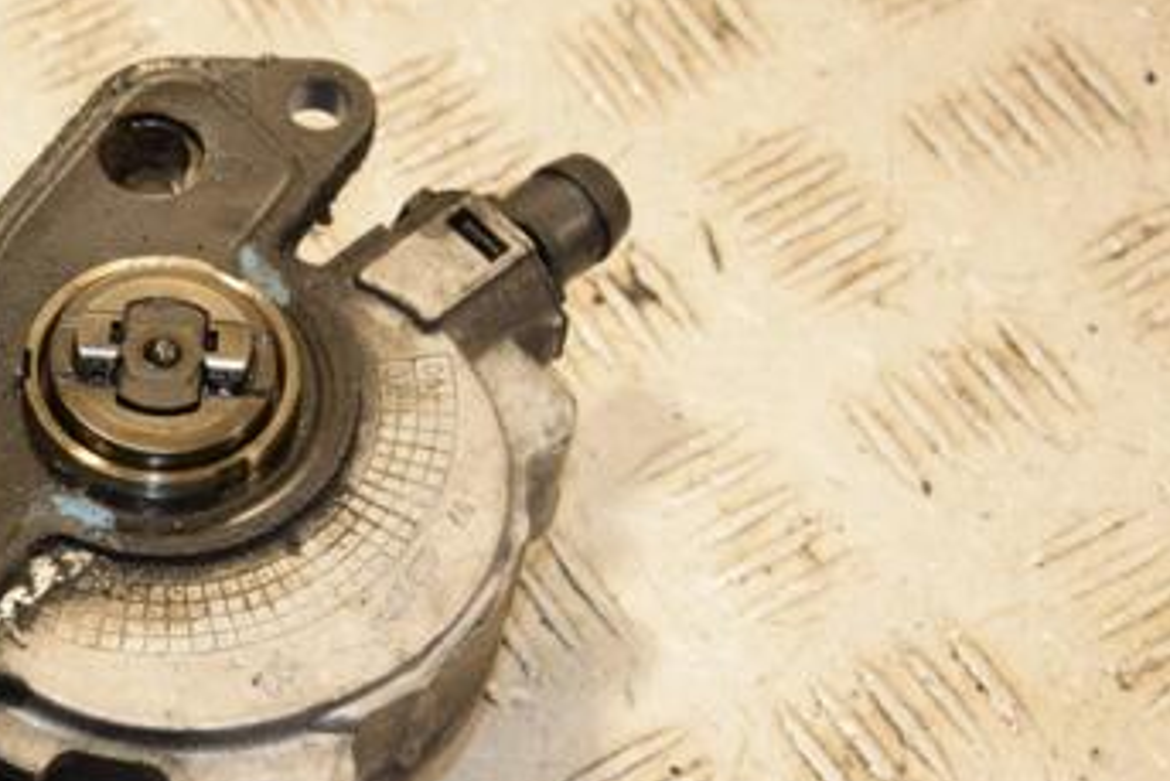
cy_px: 426
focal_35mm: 126
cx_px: 157
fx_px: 4097
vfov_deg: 10.9
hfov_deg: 16.1
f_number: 7.1
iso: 800
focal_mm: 48
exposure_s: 1/200
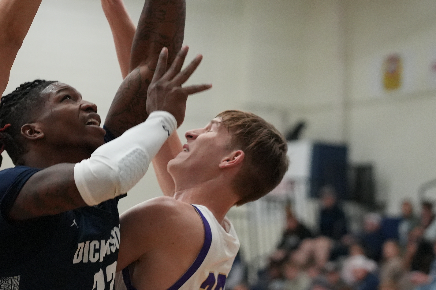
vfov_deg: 7.3
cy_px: 31
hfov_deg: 10.9
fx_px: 2276
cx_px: 64
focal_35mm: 188
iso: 6400
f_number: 2.8
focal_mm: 85
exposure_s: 1/1000
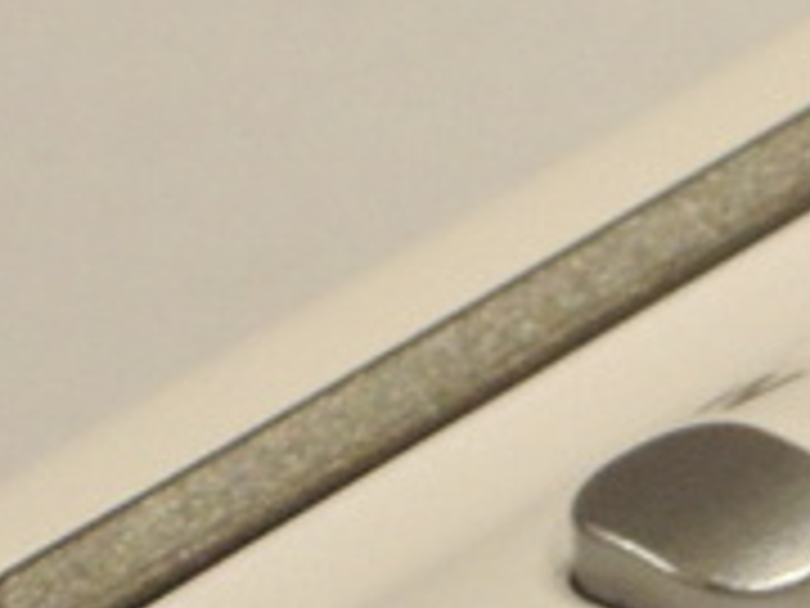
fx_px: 12027
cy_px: 1036
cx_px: 1737
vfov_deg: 2.9
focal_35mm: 514
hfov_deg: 3.8
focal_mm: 13.8
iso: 400
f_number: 6.7
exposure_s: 1/60
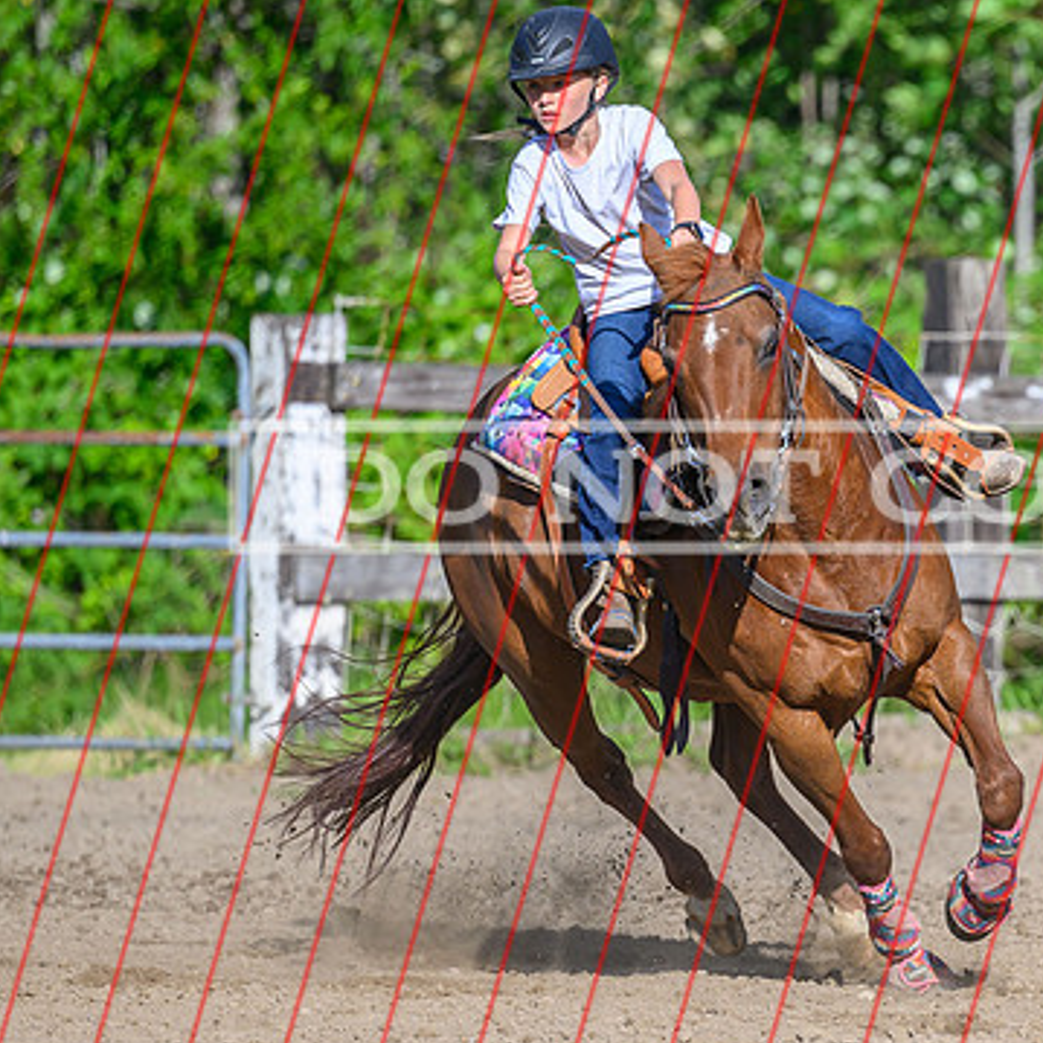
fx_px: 16124
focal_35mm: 473
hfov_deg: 3.7
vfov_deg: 3.7
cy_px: 557
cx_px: 847
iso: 180
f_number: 2.8
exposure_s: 1/2500
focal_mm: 190
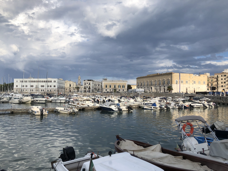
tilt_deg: +0.5
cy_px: 91
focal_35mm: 30
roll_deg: -0.7
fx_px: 198
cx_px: 110
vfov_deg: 46.8
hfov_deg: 59.9
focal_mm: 4
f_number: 1.8
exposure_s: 1/3040
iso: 20
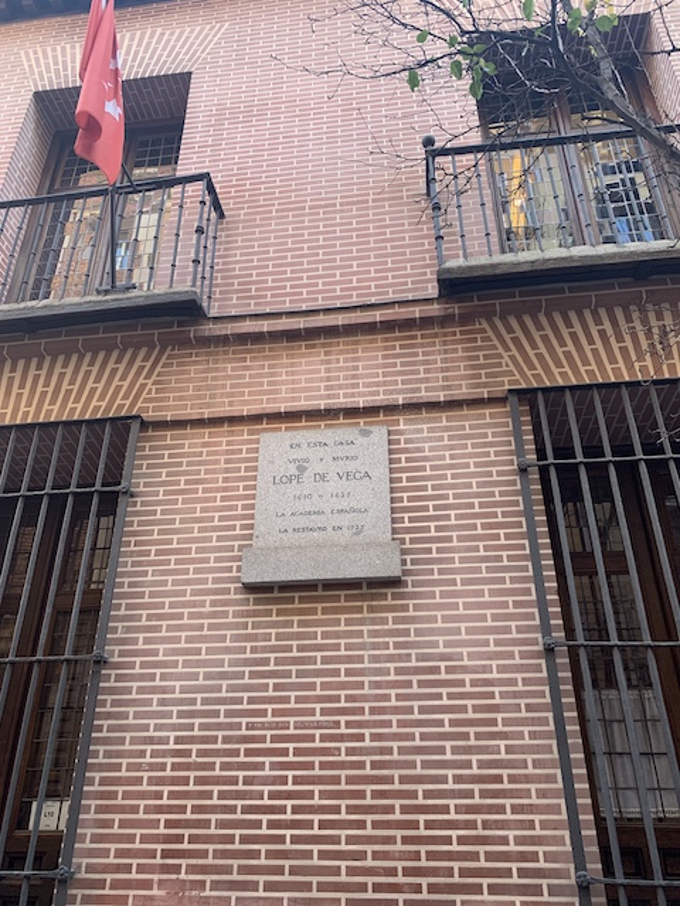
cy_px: 453
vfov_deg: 67.3
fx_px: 681
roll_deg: +0.2
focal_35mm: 26
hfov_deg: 53.1
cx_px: 340
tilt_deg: +27.1
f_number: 1.8
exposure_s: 1/121
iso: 80
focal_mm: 4.25
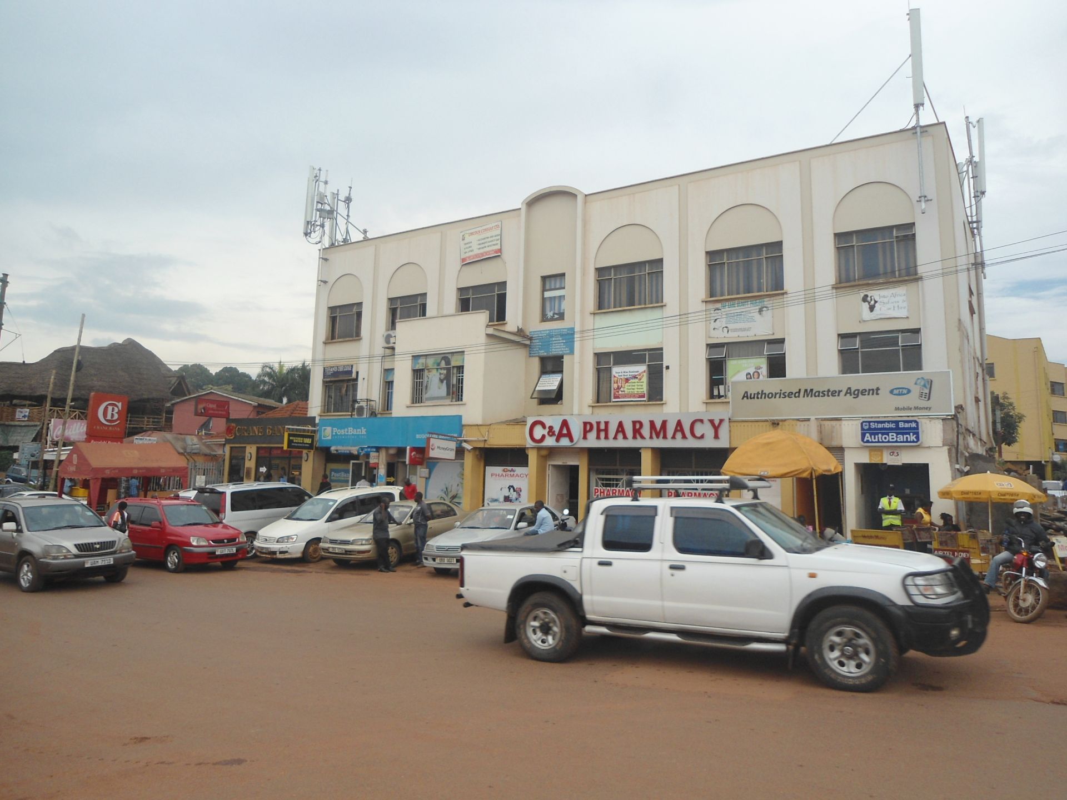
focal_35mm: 26
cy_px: 400
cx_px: 534
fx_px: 801
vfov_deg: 53.1
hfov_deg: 67.3
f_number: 8
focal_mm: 4.7
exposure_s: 1/160
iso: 80
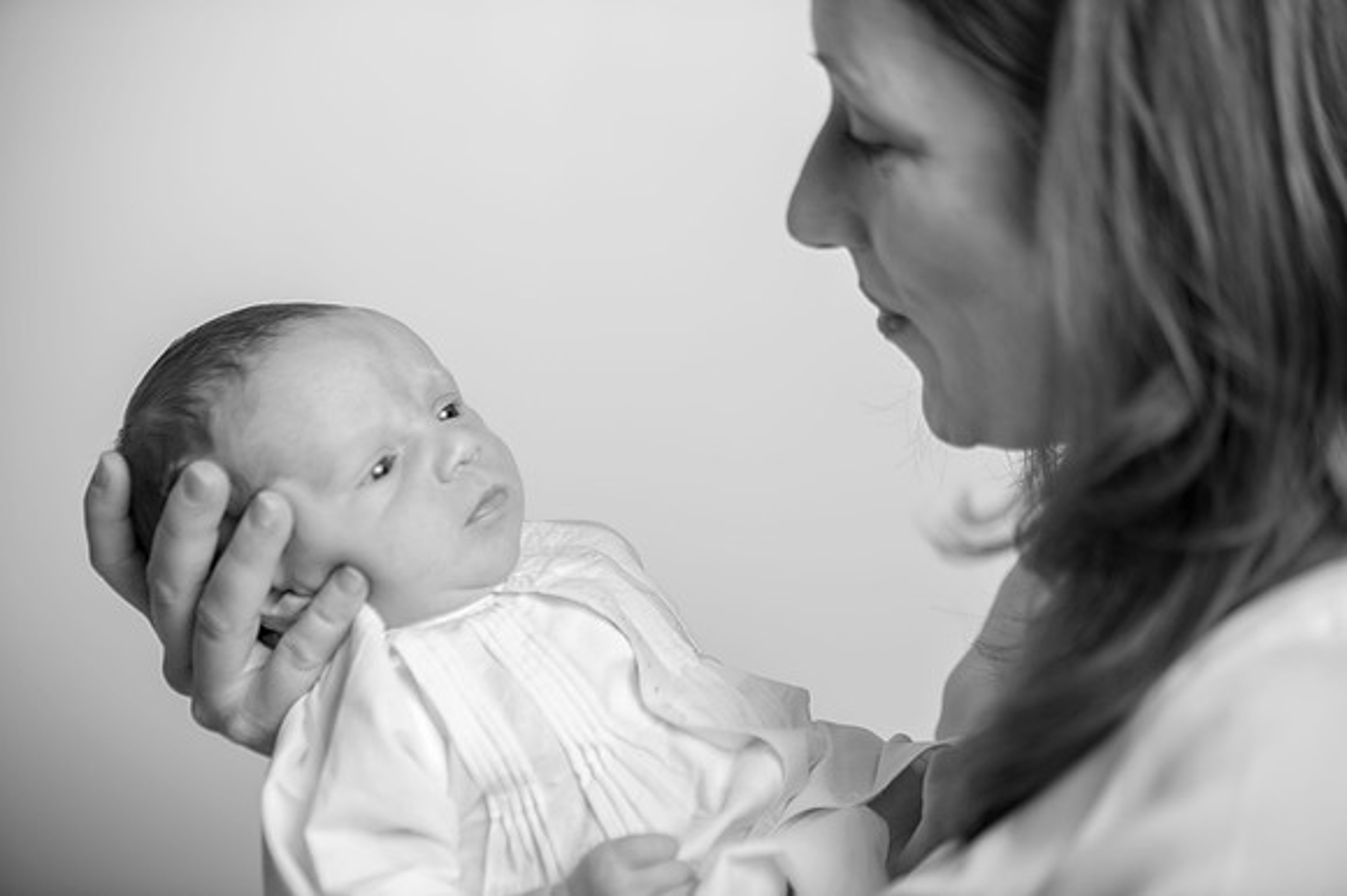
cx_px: 674
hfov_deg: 17.7
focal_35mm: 116
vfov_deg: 11.8
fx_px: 4338
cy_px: 448
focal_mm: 116
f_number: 2.8
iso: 80
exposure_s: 1/160
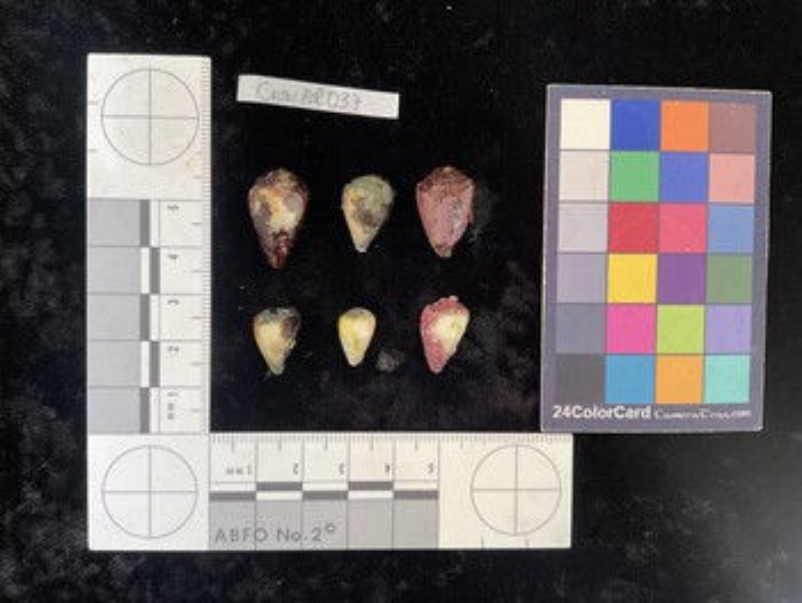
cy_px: 302
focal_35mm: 29
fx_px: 672
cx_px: 401
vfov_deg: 48.3
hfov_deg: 61.6
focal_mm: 3
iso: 64
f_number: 1.8
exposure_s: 1/120
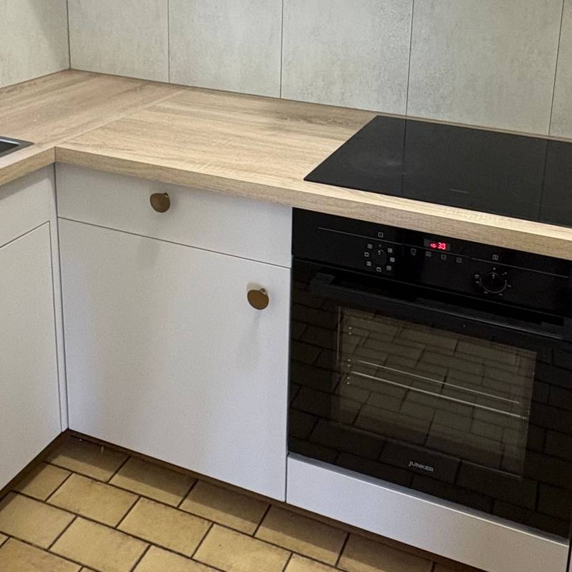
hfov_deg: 43.6
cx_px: 344
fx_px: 710
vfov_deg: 40.8
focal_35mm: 38
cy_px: 67
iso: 250
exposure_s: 1/60
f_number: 2.2
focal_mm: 2.22
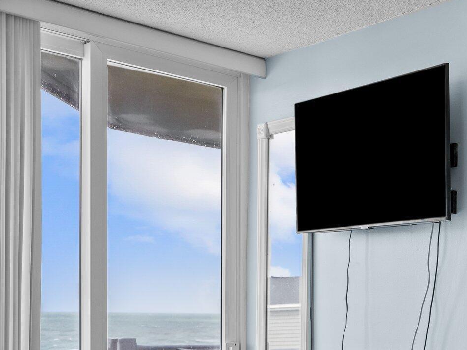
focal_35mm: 62
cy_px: 331
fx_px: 837
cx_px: 495
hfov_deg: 28.7
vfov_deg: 22.9
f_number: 6.3
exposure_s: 1/30
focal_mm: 30
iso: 400
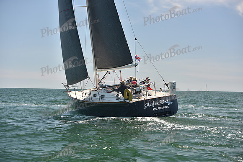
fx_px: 473
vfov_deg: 19.5
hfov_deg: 28.8
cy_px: 81
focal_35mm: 70
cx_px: 122
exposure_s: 1/800
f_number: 4.5
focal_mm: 70
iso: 250
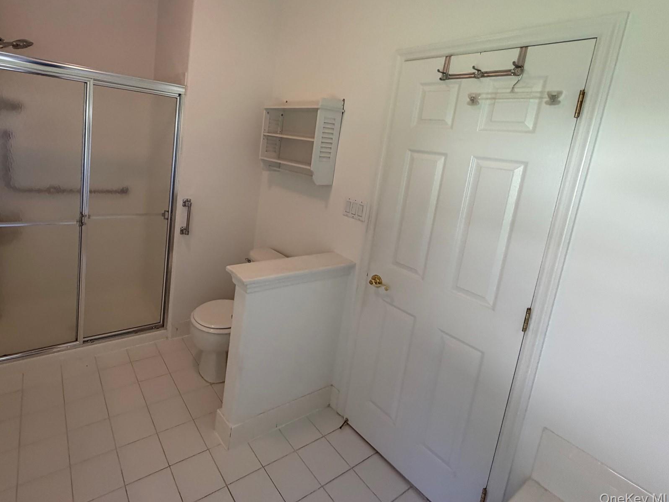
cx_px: 255
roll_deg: -6.5
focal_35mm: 18
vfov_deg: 70.4
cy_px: 186
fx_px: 348
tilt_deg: -7.7
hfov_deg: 86.2
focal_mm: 2.22
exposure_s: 1/120
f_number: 2.2
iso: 320
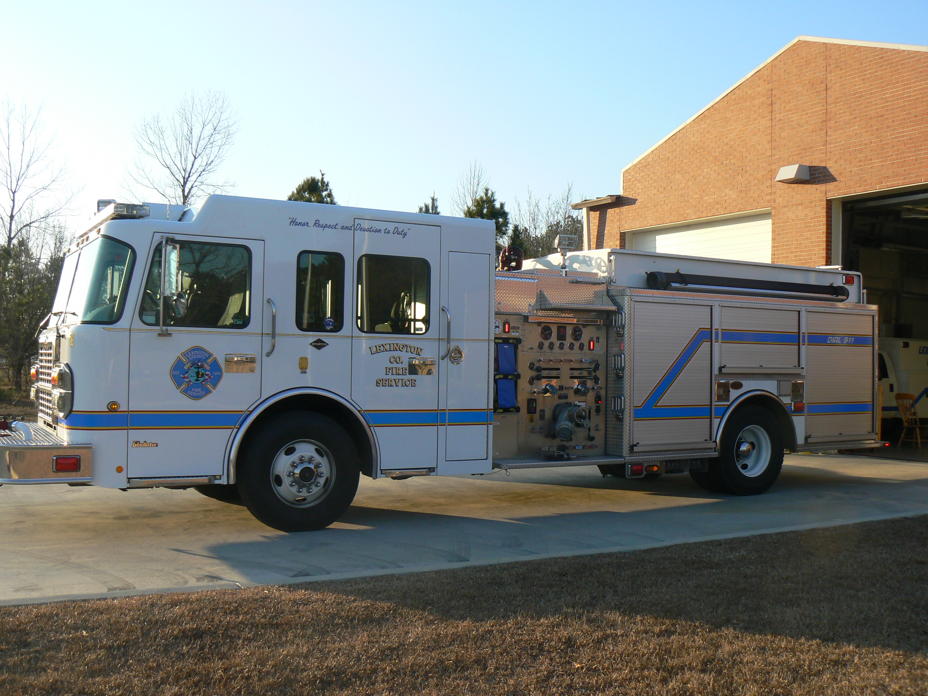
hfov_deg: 51.4
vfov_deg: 39.7
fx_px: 965
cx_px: 464
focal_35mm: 36
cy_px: 348
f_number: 5.6
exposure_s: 1/200
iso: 80
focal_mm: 6
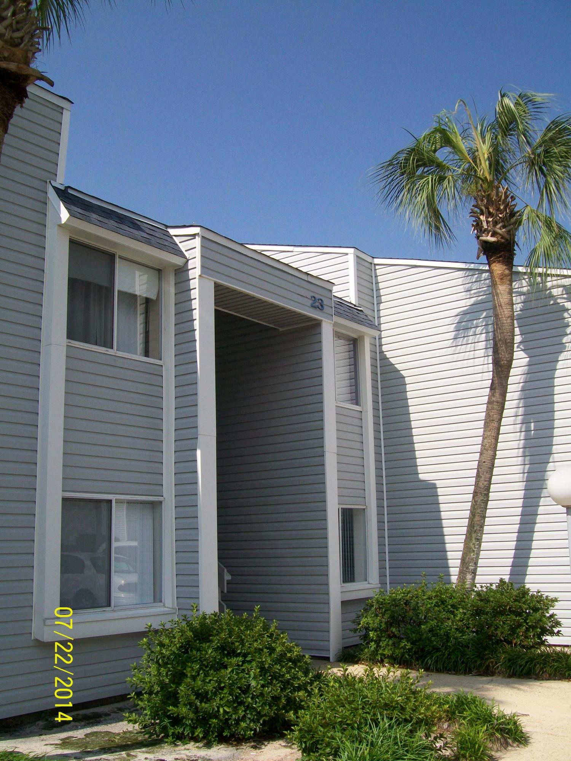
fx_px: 748
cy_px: 380
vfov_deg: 54.0
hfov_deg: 41.8
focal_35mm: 34
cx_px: 286
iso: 64
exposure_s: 1/500
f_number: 4.9
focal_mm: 6.1
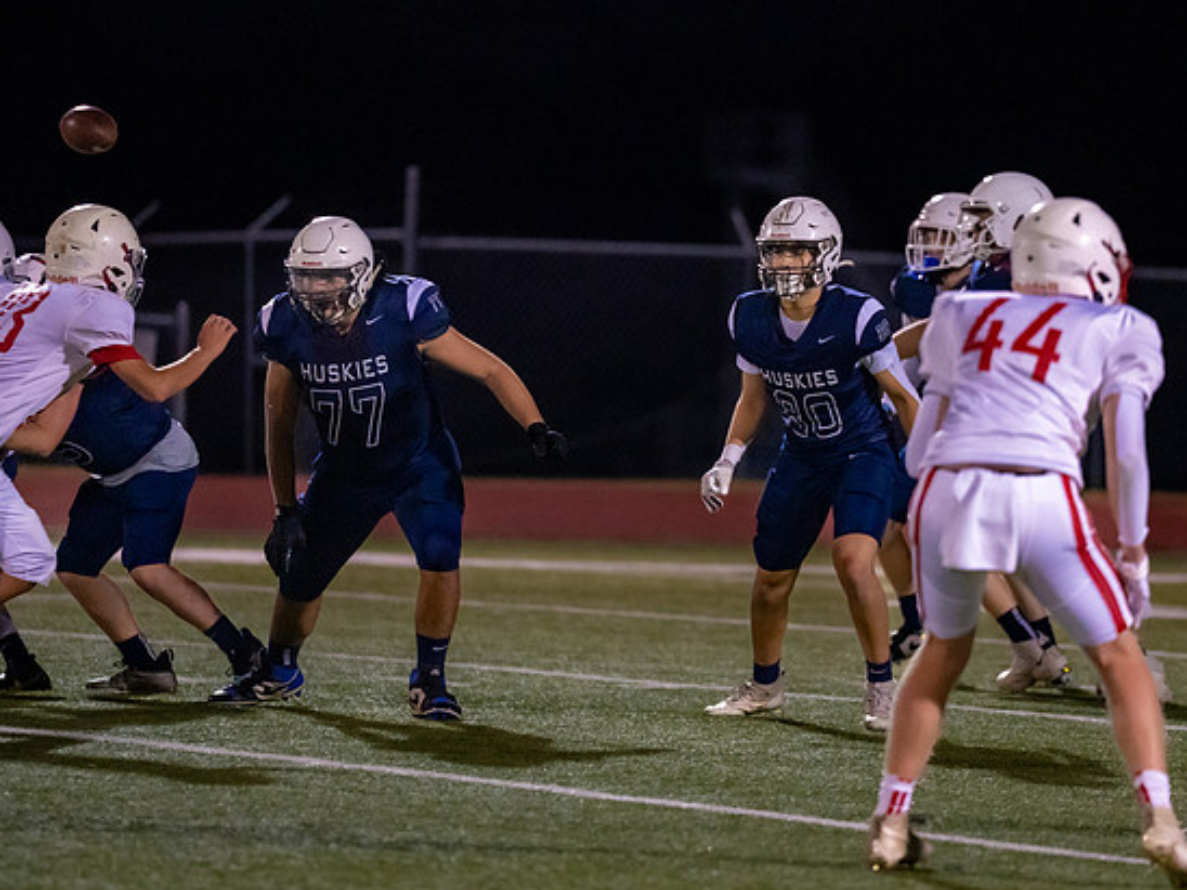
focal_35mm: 323
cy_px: 367
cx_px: 777
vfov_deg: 4.6
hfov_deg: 6.1
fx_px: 11076
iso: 5000
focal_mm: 200
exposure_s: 1/1000
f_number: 2.8
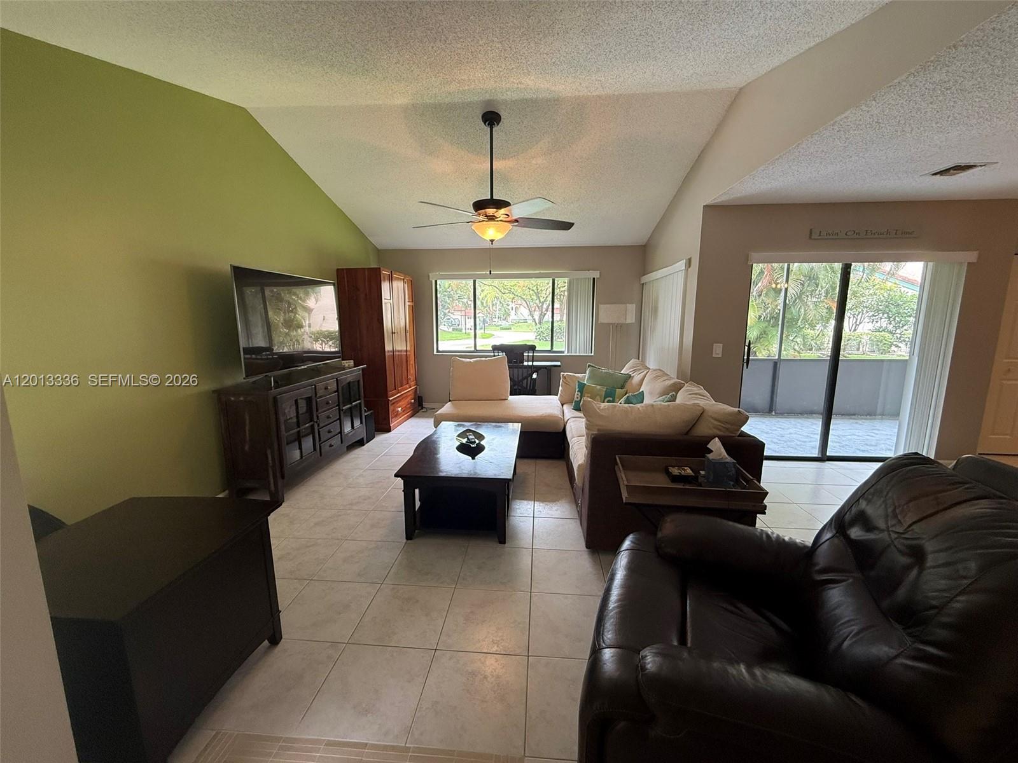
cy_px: 382
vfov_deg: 85.7
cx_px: 509
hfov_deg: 102.1
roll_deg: -0.3
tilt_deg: -9.1
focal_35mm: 14
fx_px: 412
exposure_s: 1/120
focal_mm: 2.22
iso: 200
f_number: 2.2
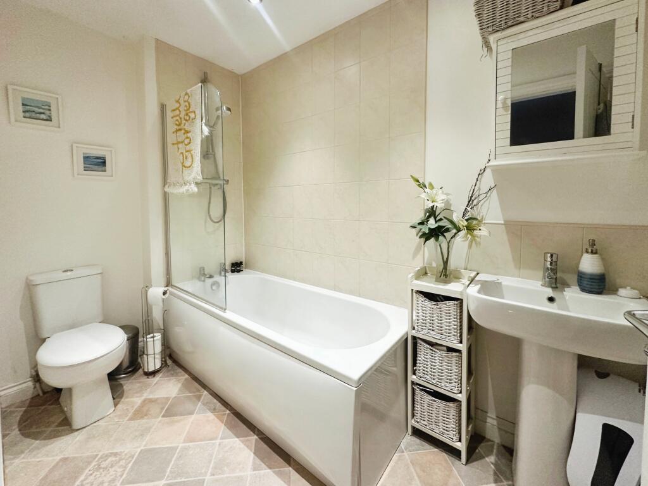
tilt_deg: -5.5
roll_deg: +0.4
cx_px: 324
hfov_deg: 102.1
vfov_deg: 85.7
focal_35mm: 14
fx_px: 262
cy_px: 243
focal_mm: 2.22
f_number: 2.2
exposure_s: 1/96
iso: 320
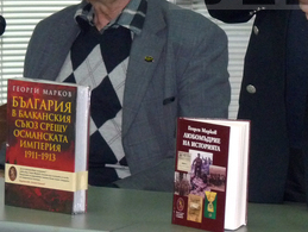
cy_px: -14
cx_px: 258
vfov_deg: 5.9
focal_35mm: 251
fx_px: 2236
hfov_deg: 7.9
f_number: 3.6
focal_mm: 18.7
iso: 400
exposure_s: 1/40
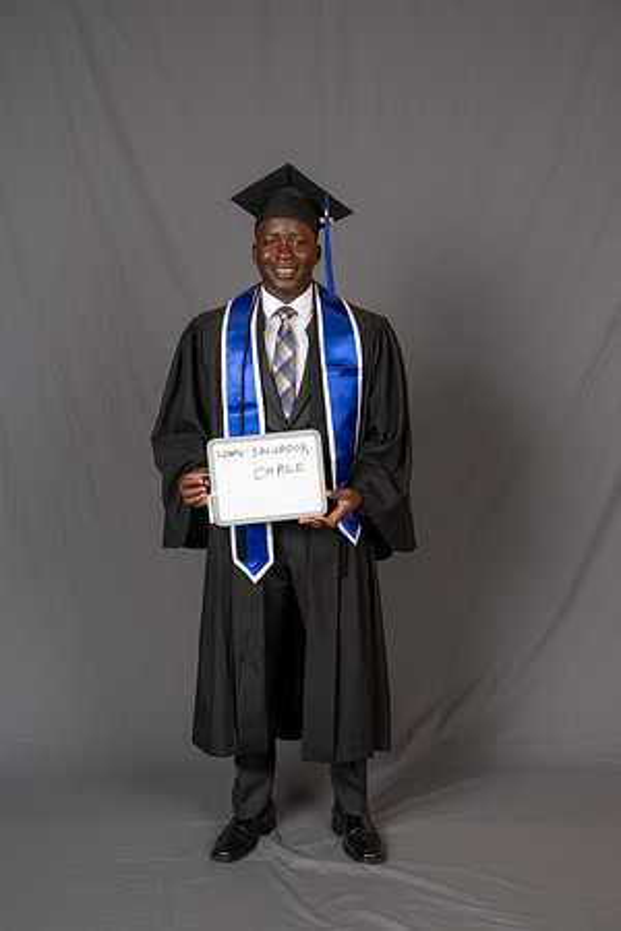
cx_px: 310
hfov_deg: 27.0
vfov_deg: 39.6
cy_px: 466
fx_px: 1294
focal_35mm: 50
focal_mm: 50
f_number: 8
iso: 2000
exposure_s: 1/200
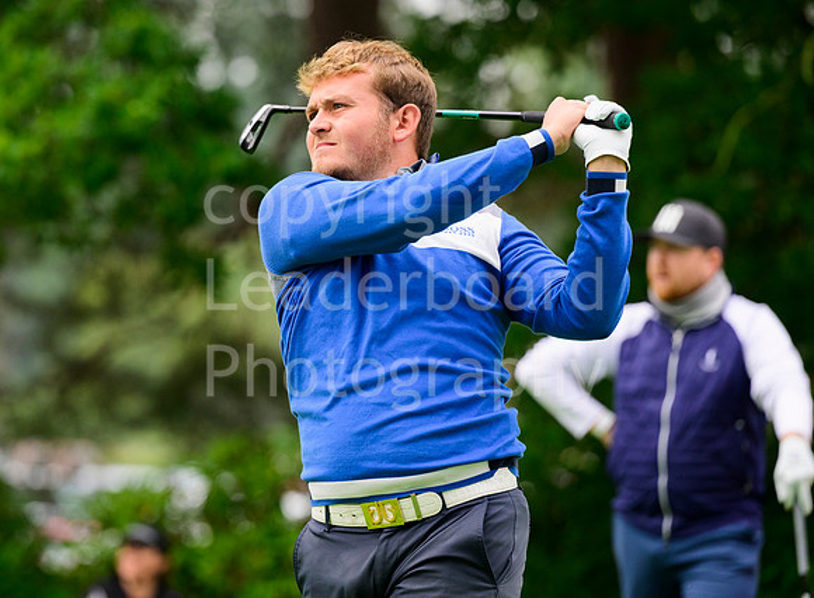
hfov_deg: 8.3
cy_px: 261
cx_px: 308
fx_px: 5618
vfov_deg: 6.1
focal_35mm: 241
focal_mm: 200
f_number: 4
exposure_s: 1/1600
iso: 1000
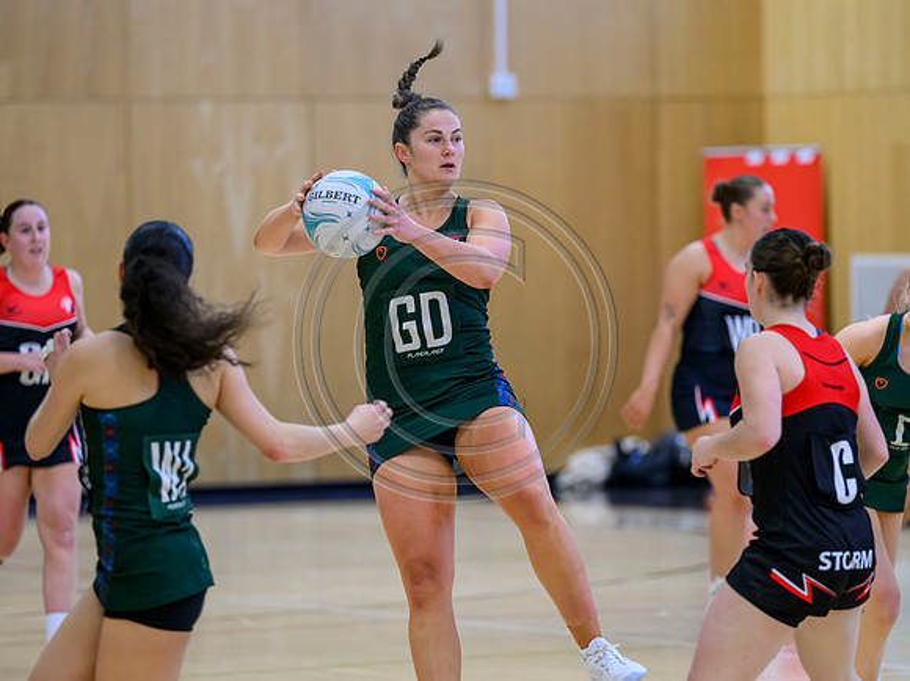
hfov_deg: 8.9
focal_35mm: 222
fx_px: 5827
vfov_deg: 6.7
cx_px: 428
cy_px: 341
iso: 4000
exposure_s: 1/1000
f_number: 3.2
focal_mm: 200
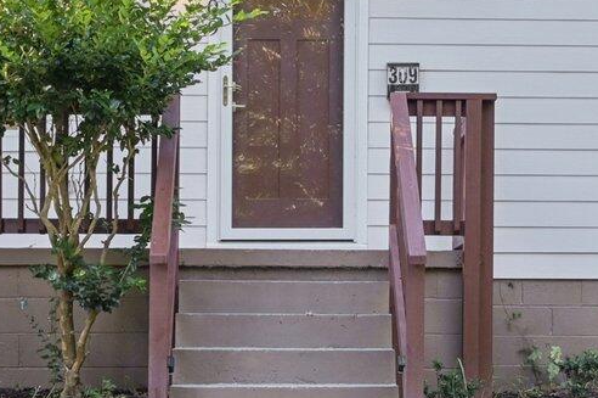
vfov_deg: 13.5
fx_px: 1659
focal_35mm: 100
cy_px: 23
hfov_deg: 20.4
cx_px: 339
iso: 200
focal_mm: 24
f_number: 9
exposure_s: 1/20
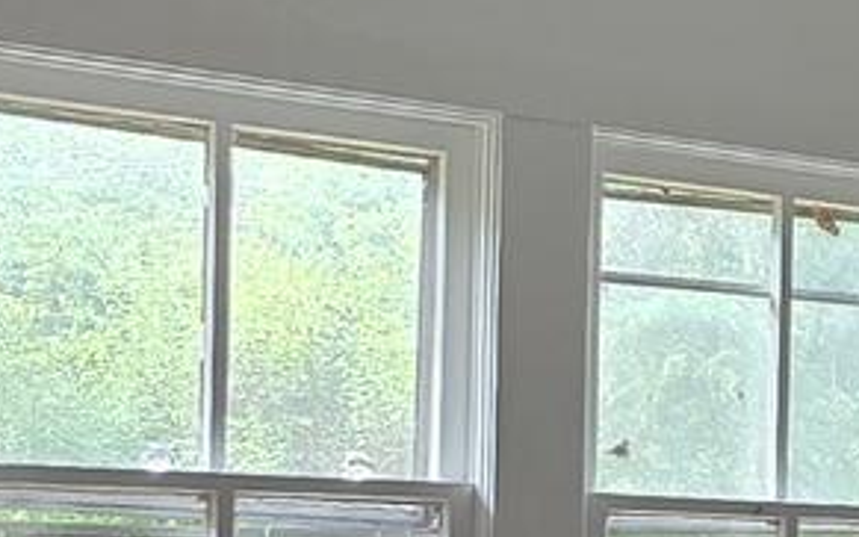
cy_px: 661
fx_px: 2271
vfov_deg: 13.1
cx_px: 1302
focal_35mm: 97
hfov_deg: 18.8
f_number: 1.9
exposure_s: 1/120
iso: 125
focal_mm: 2.2
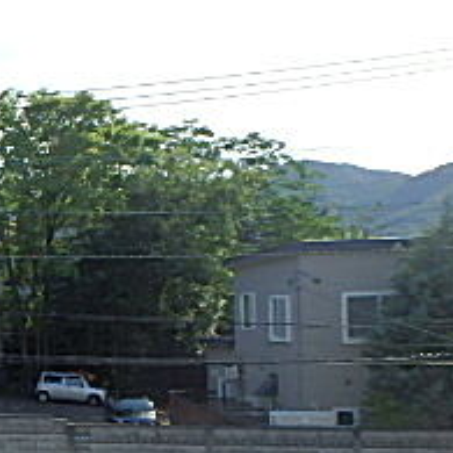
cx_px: -260
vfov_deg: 27.9
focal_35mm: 61
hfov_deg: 22.2
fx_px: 903
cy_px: 314
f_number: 6
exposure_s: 1/400
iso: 125
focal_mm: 3.7
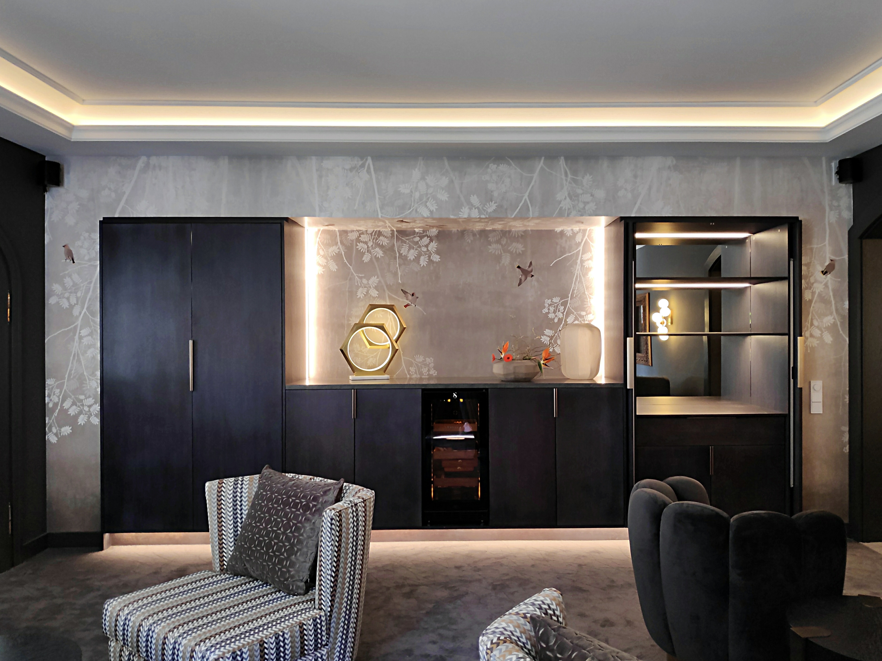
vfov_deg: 66.0
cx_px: 441
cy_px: 330
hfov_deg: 81.7
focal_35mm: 20
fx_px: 510
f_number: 1.9
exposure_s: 1/50
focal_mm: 3.94
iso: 343
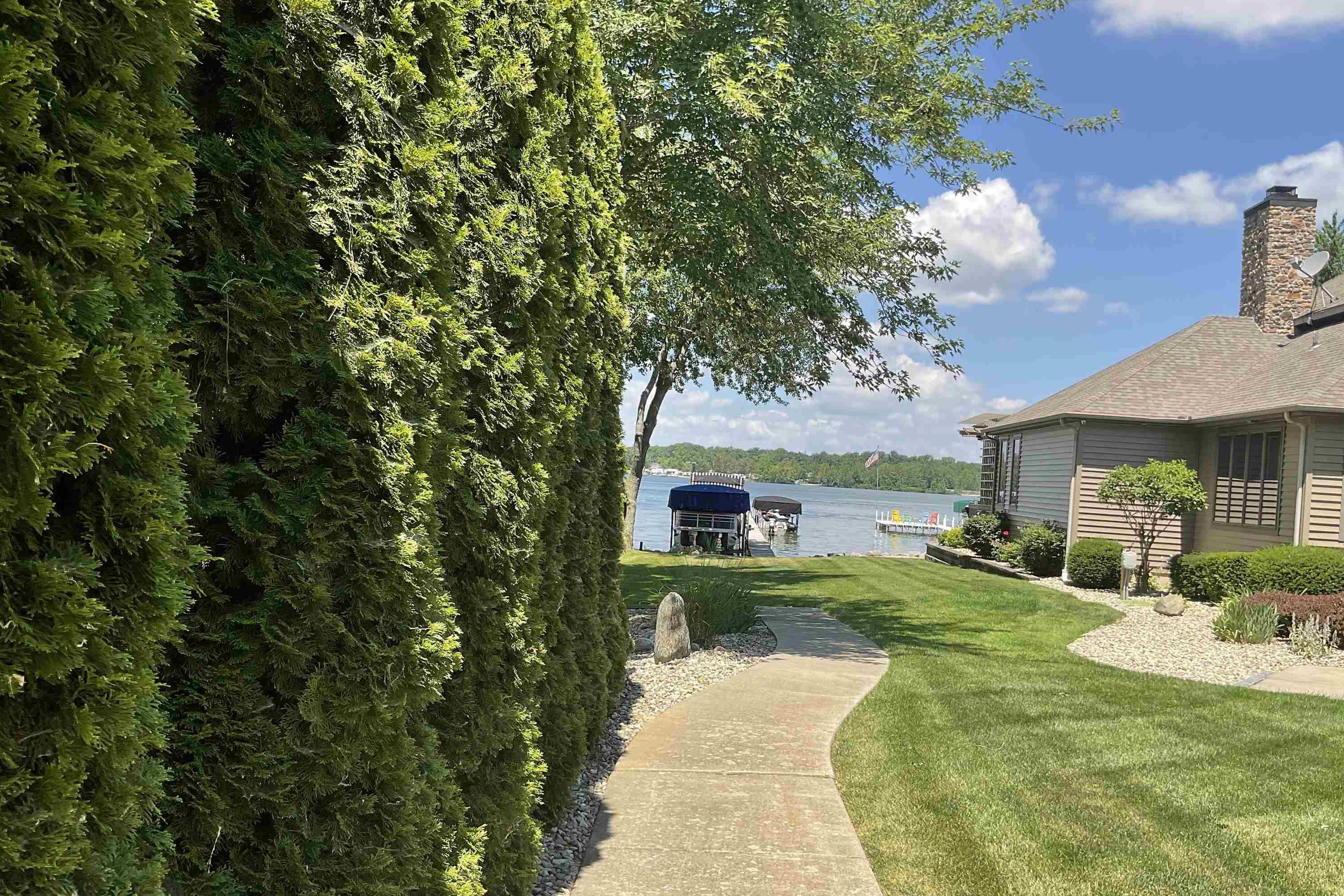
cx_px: 672
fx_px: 1157
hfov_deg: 60.3
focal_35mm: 31
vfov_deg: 42.3
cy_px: 481
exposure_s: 1/1195
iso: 16
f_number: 1.8
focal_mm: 3
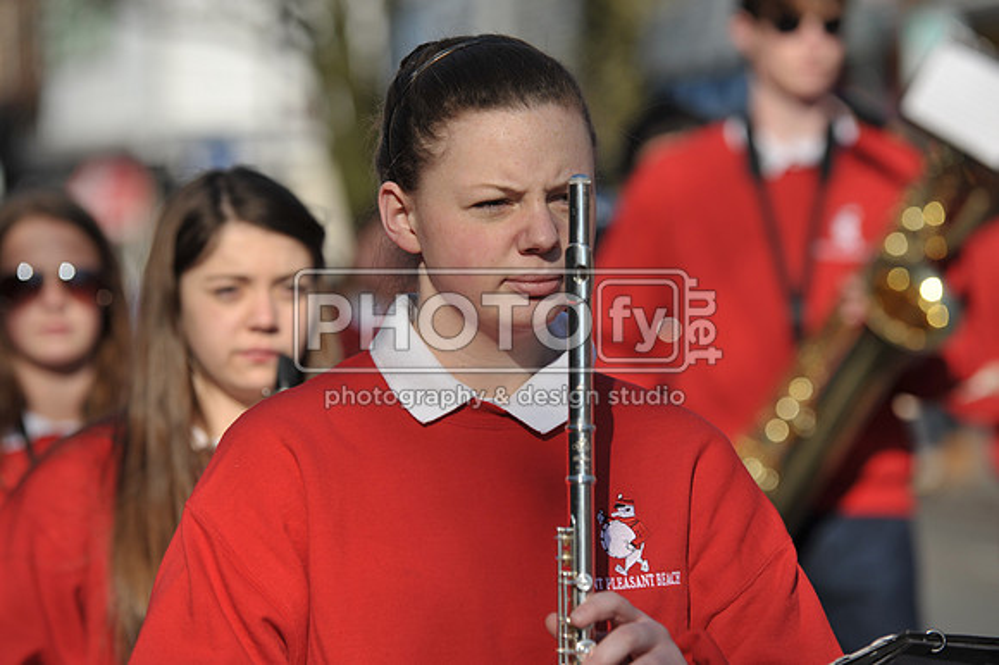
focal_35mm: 200
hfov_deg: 10.3
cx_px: 500
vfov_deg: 6.9
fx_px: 5547
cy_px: 332
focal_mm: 200
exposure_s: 1/2500
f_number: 5.6
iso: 400
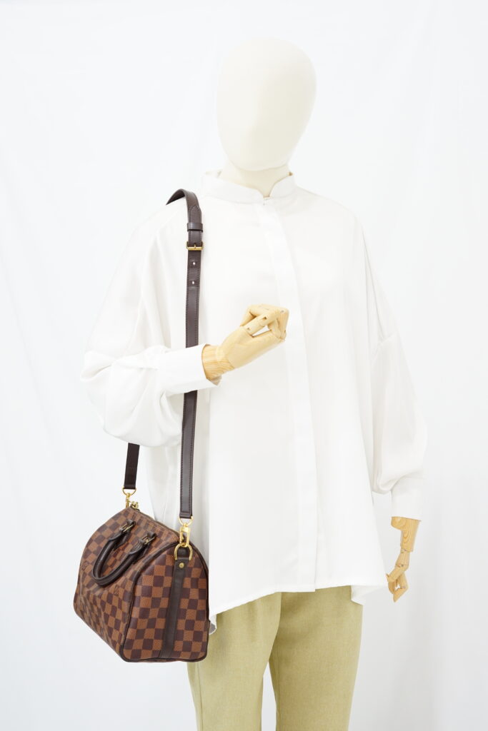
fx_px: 1016
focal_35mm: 50
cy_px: 366
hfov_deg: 27.0
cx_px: 244
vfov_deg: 39.6
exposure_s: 1/6
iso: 640
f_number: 6.3
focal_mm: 50
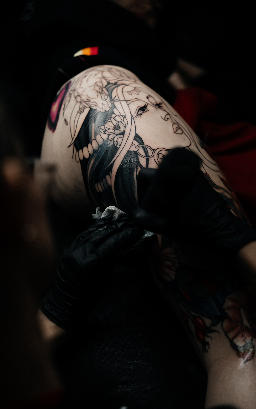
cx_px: 121
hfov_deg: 28.0
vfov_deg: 43.5
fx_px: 514
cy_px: 204
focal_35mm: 46
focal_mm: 45
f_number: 1.8
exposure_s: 1/1250
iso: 500
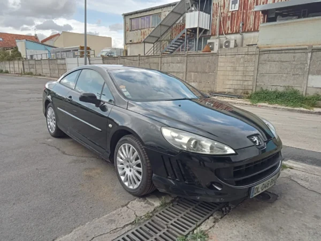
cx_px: 160
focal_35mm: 28
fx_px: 260
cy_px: 120
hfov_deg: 63.4
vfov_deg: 49.7
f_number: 2.2
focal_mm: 3.46
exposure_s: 1/269
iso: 100
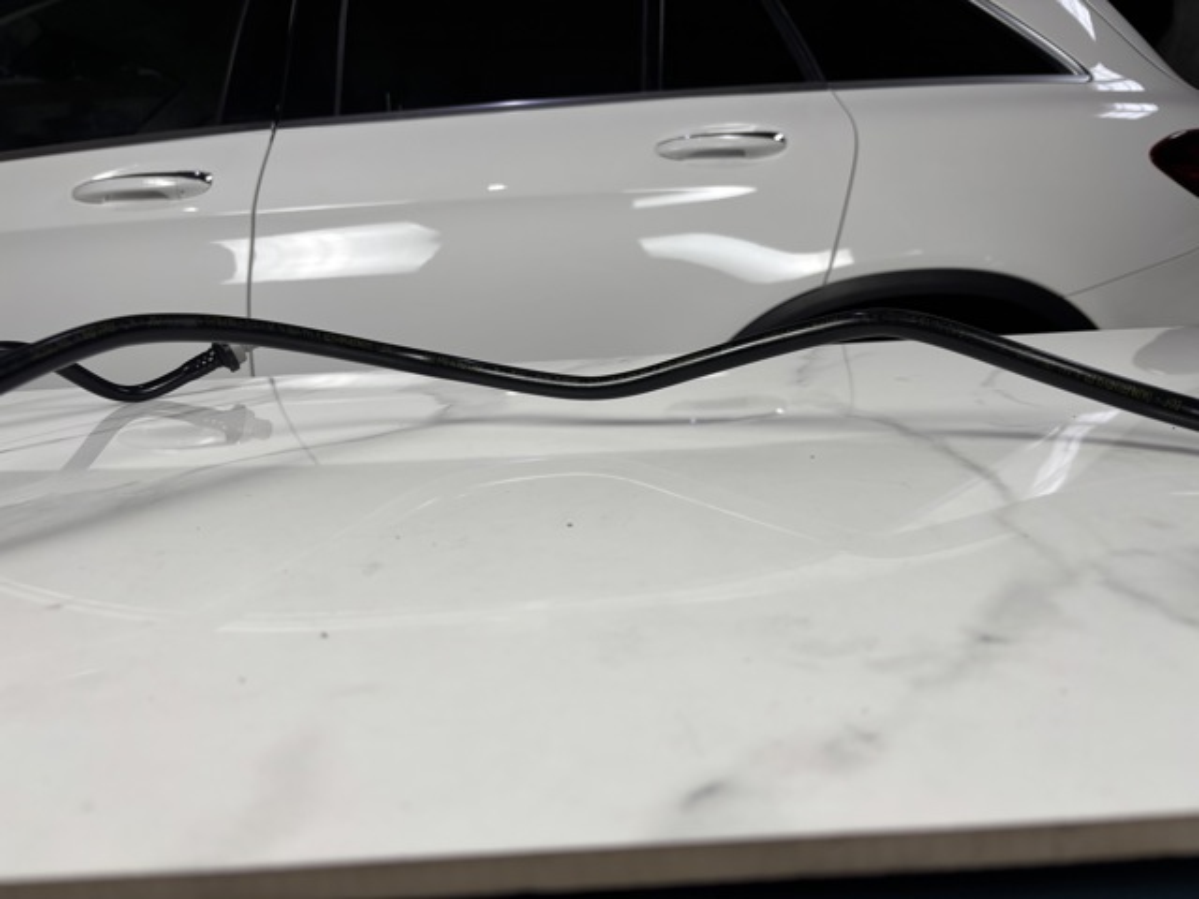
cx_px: 600
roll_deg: +3.0
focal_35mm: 26
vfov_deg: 53.1
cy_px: 450
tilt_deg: -12.2
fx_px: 901
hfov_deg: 67.3
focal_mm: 5.96
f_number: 1.6
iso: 40
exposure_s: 1/171
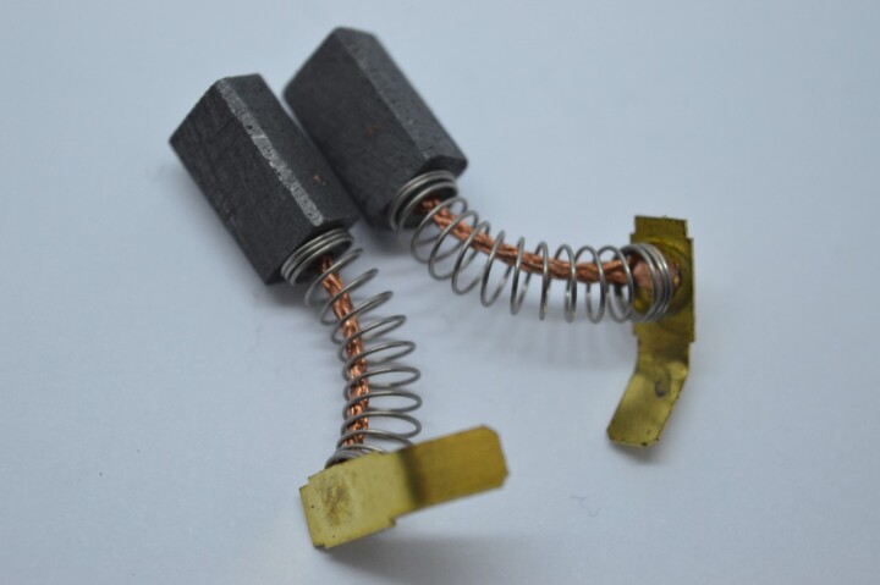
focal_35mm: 82
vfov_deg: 16.5
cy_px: 292
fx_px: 2015
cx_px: 440
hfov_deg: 24.6
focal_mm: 55
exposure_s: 1/100
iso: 400
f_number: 5.6
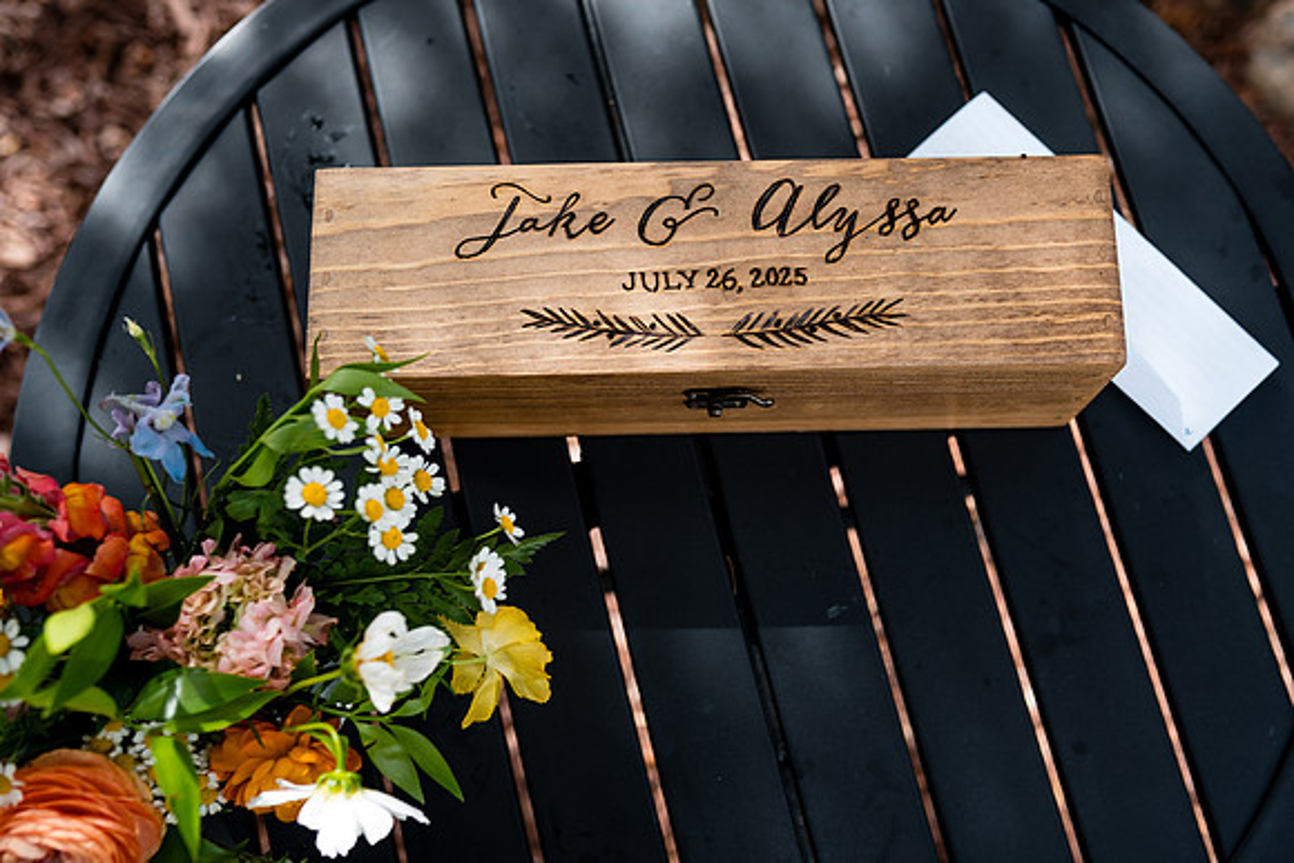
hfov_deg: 50.5
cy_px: 469
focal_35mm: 38
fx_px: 1369
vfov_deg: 35.0
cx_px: 704
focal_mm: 35
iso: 80
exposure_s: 1/320
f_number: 2.8
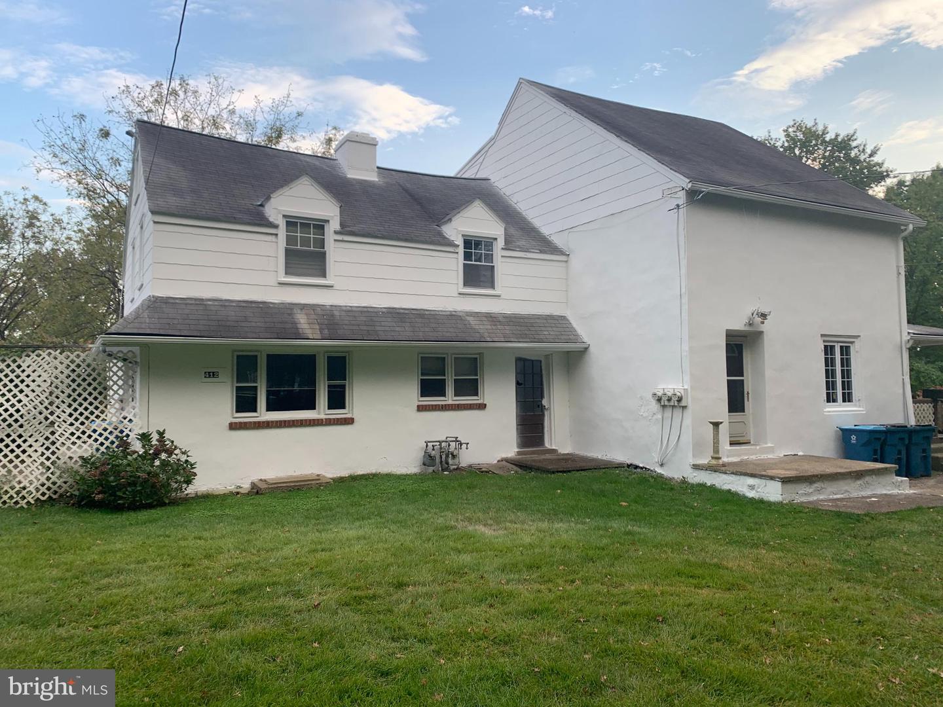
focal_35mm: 26
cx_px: 472
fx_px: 708
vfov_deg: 53.1
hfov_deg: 67.3
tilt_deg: -2.1
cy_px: 354
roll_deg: +2.5
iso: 25
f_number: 1.8
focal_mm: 4.25
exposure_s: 1/218
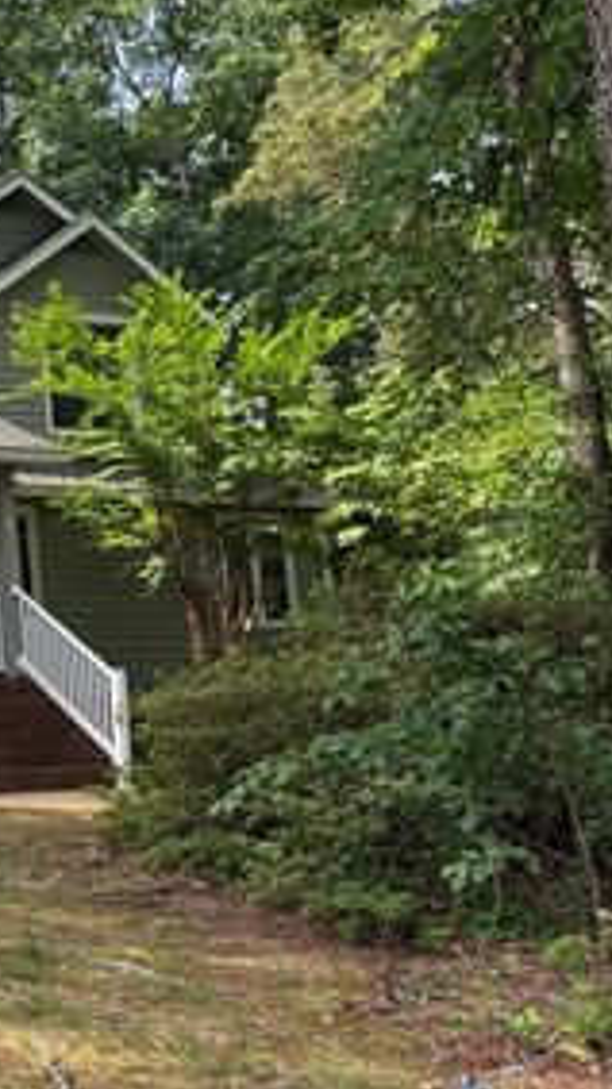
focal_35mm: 50
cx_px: -300
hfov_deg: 20.5
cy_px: 460
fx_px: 1444
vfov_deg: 41.2
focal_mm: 5.96
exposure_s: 1/416
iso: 50
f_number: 1.6
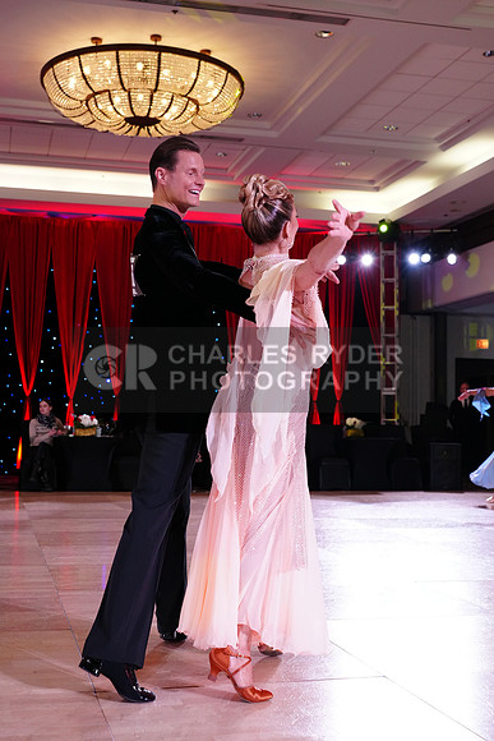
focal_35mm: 46
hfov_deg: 29.3
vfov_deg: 42.7
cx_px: 247
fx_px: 946
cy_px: 370
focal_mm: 46
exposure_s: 1/250
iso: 2500
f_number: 5
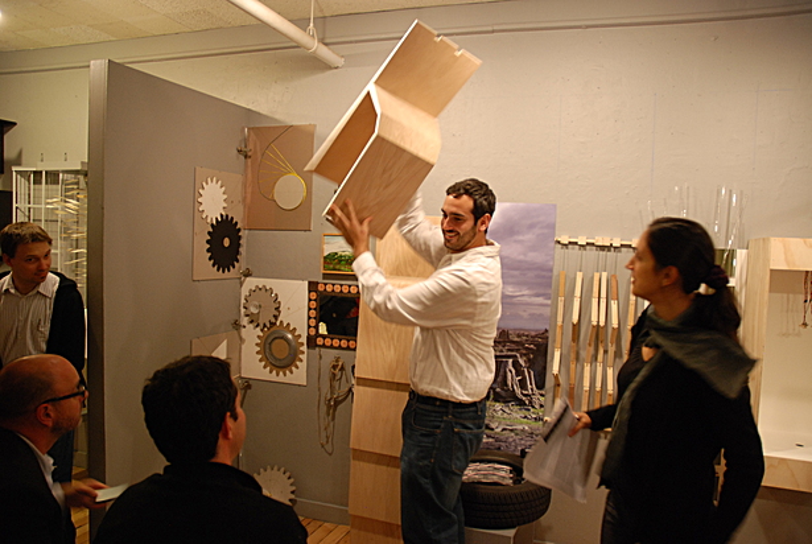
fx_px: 610
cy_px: 272
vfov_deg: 48.1
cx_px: 406
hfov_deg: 67.3
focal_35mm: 27
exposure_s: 1/13
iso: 500
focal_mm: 18
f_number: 3.5
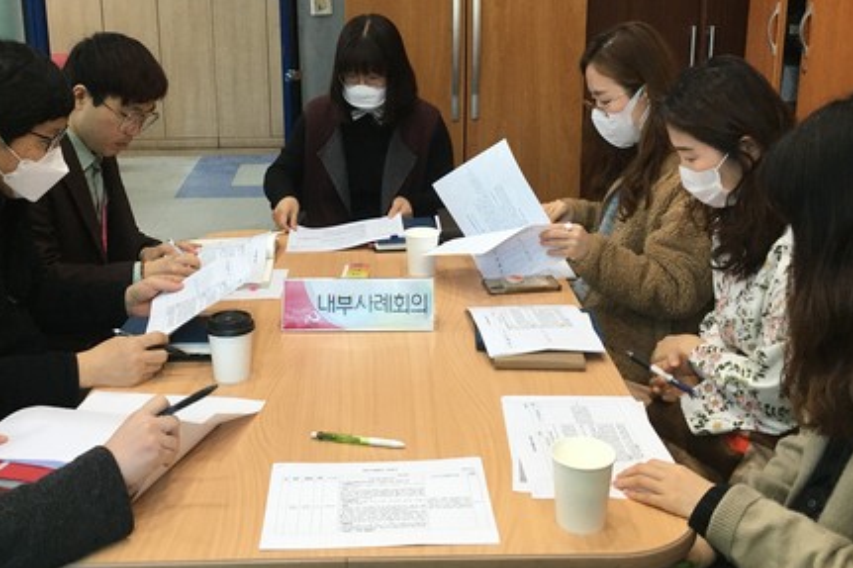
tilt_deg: -14.4
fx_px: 995
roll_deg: +1.2
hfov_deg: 46.4
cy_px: 176
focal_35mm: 42
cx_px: 388
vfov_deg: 31.5
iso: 40
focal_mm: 4.15
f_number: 2.2
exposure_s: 1/30
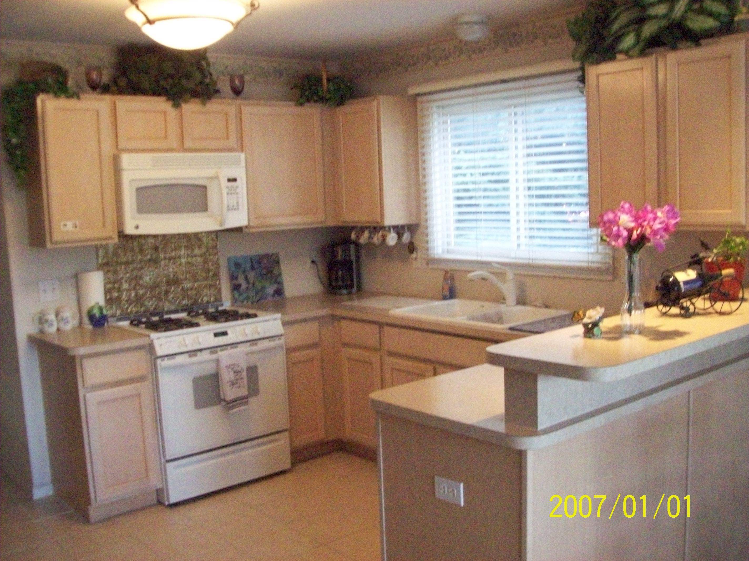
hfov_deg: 51.4
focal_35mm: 36
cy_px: 280
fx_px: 779
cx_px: 374
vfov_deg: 39.6
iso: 619
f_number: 2.7
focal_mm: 6
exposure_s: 1/128
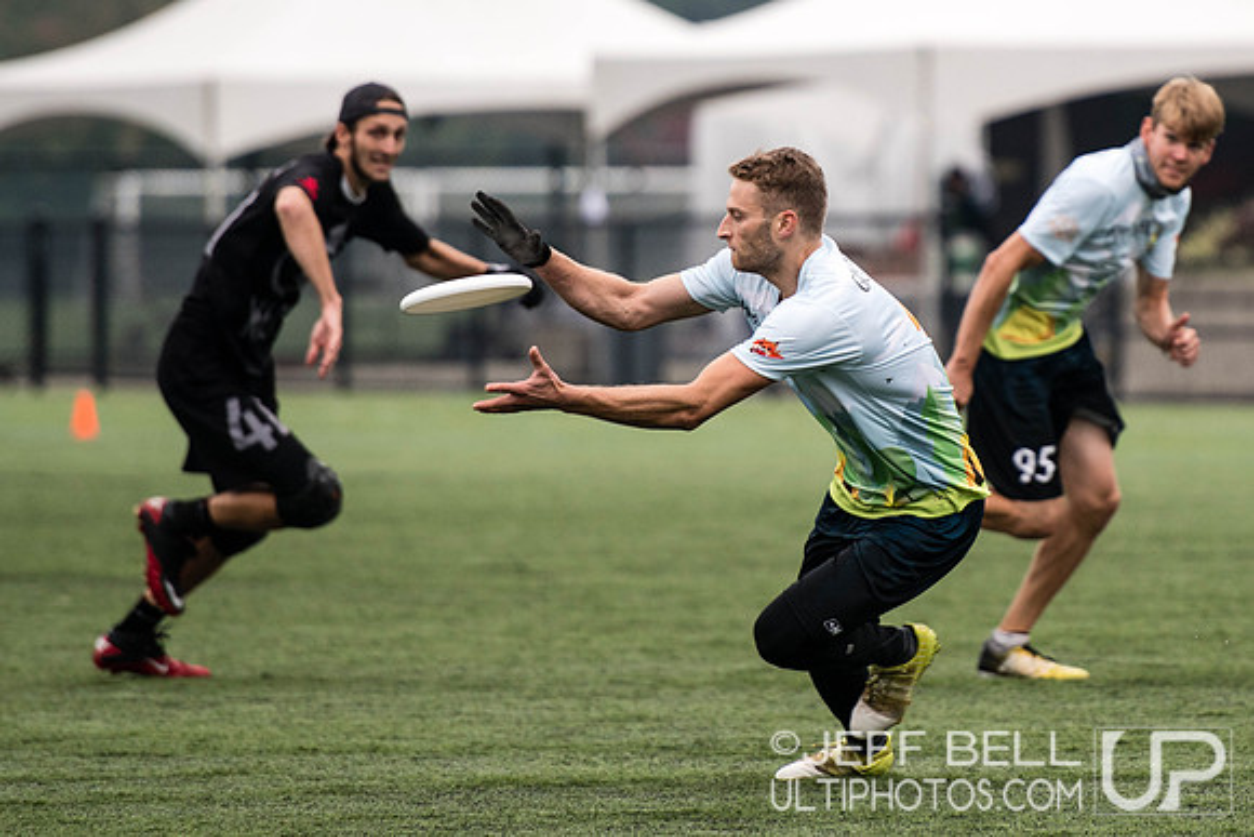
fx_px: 15009
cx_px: 899
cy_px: 237
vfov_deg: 3.2
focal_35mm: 431
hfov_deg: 4.8
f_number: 2.8
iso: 280
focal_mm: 200
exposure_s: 1/1250
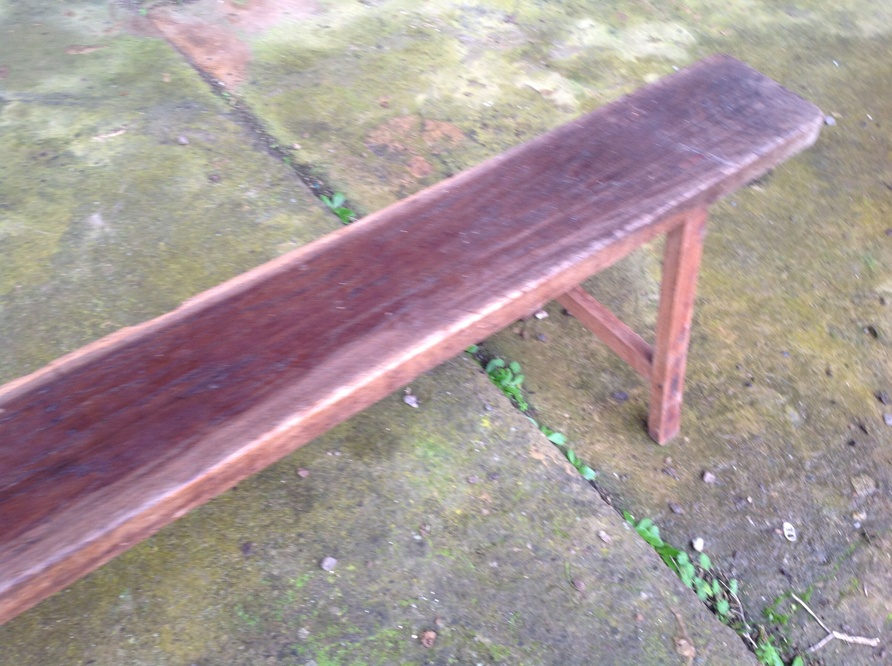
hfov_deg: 52.7
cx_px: 446
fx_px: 901
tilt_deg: -47.5
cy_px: 333
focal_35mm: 35
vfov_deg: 40.6
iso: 50
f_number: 2.4
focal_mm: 4.28
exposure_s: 1/20
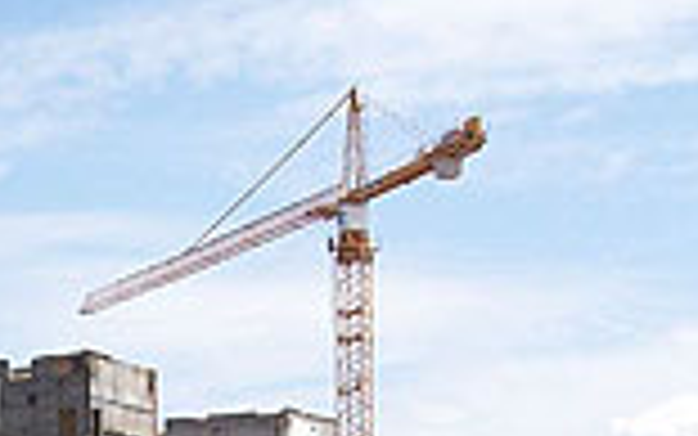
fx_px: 3273
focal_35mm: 172
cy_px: 638
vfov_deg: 7.5
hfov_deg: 12.0
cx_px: -9
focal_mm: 9.4
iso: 80
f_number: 6
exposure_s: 1/373
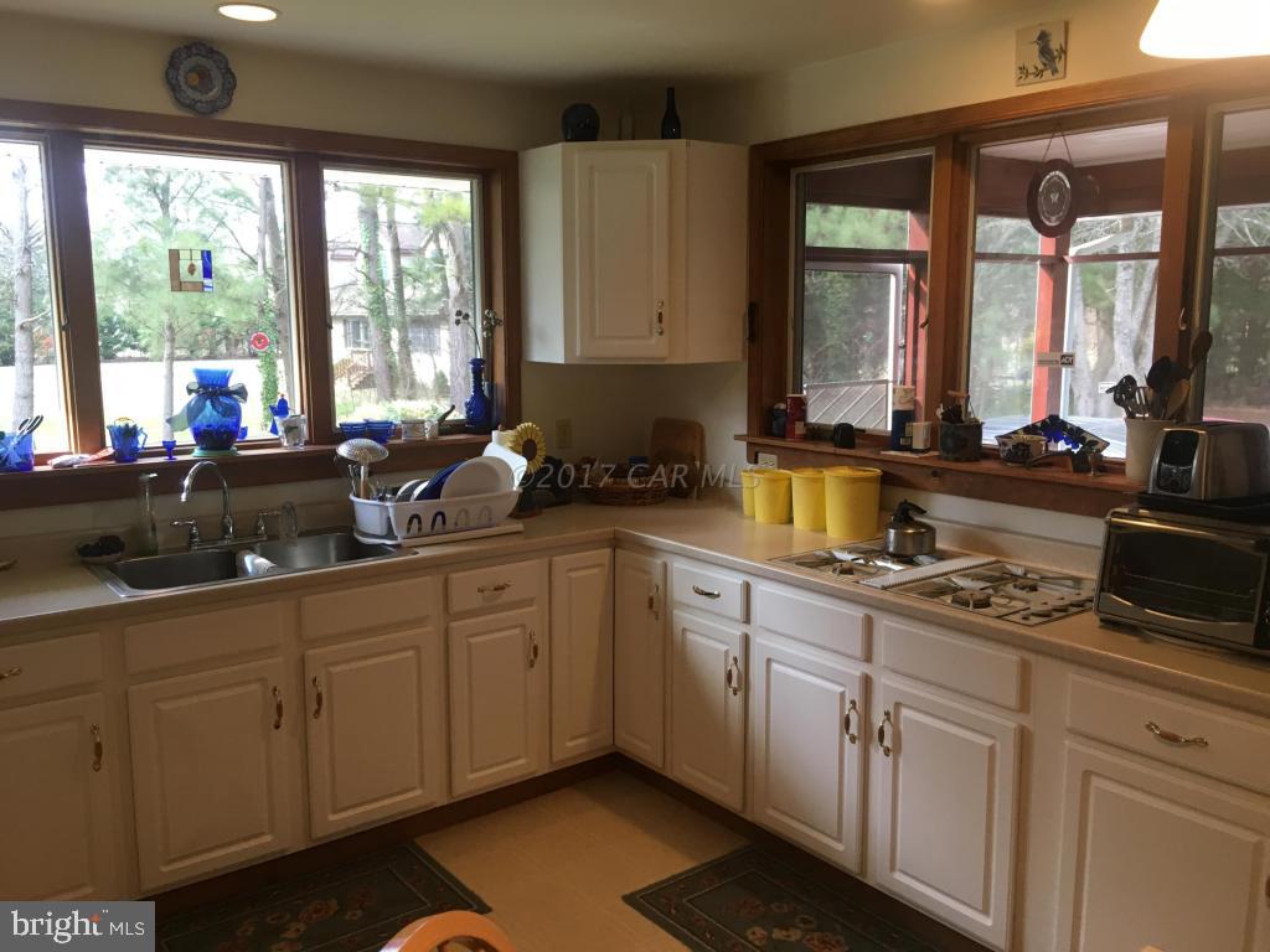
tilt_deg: -9.0
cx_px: 635
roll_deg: -0.9
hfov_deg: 61.7
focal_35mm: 29
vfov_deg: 48.2
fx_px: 1064
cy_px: 476
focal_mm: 4.15
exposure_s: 1/30
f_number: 2.2
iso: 32
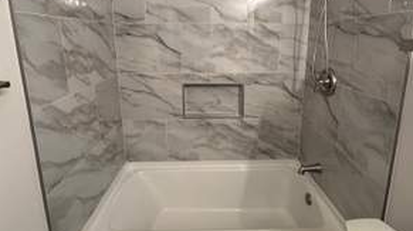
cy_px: 81
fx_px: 230
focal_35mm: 21
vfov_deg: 52.6
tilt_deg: -9.3
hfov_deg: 83.9
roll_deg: -1.0
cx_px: 210
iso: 320
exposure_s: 1/120
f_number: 2.2
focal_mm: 2.22
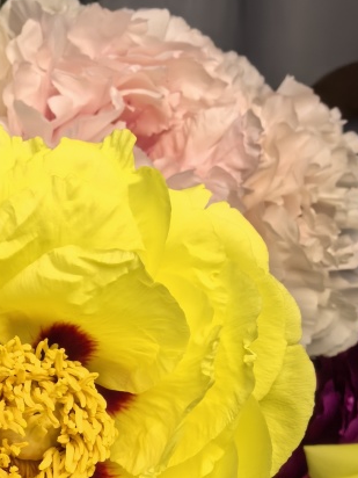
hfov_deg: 20.3
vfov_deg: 26.5
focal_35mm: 70
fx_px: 965
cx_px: -1
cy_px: 462
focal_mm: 5.75
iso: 200
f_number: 4
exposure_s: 1/100
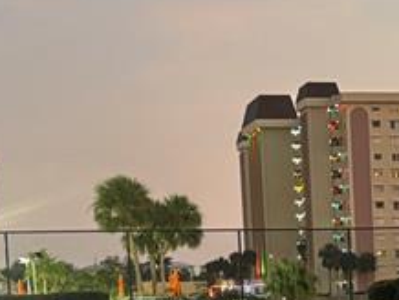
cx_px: 428
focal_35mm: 122
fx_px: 1408
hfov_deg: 15.7
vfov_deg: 11.8
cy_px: 397
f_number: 1.6
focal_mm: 5.96
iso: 400
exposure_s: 1/40
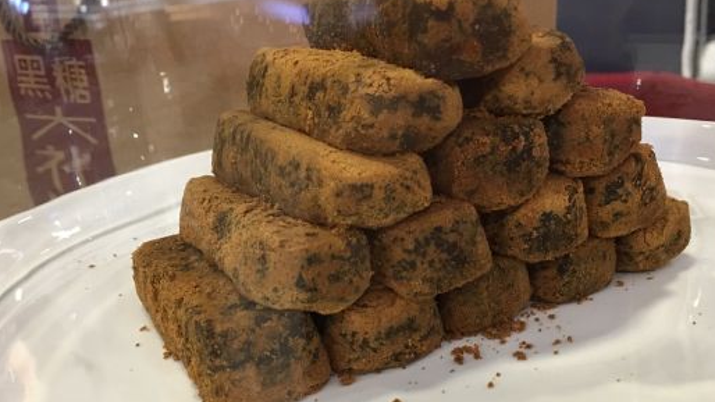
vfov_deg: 27.7
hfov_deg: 47.3
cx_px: 394
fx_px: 815
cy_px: 236
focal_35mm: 43
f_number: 2.2
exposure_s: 1/17
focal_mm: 4.15
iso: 100
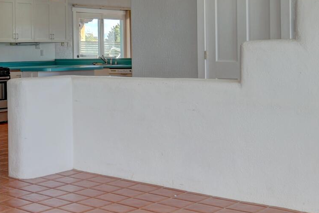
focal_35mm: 60
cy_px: 61
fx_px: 532
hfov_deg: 30.8
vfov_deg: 22.5
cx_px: -4
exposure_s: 1/40
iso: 100
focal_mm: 10
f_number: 4.5
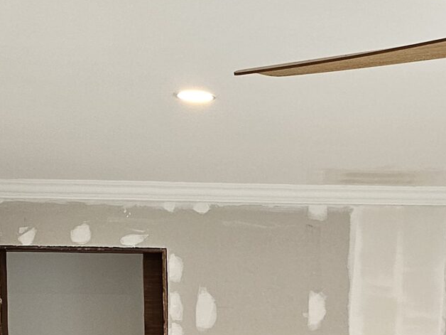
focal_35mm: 75
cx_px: 352
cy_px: 401
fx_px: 966
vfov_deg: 18.6
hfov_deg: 25.6
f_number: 1.7
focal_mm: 6.3
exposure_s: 1/142
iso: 200
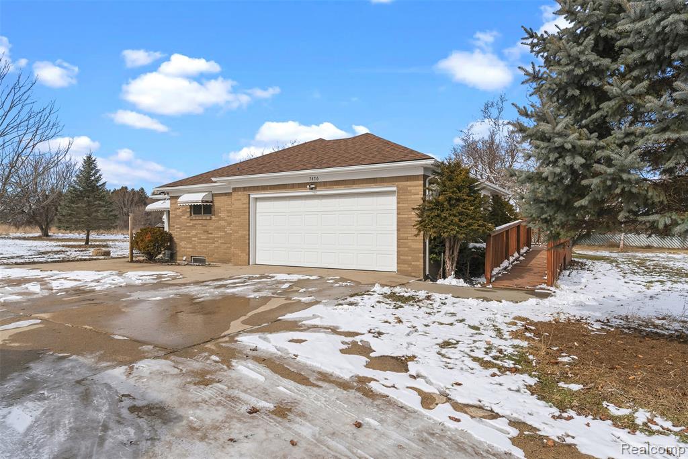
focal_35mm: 22
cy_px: 230
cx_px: 344
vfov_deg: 57.2
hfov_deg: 78.6
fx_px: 420
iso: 100
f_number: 8
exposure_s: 1/200
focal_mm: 22
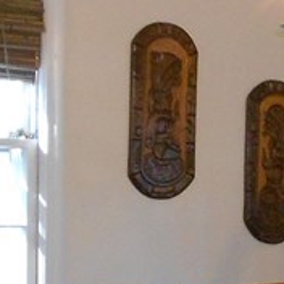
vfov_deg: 12.8
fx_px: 1244
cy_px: 295
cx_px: 303
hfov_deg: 12.8
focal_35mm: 134
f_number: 3.2
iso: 400
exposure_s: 1/30
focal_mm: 4.6
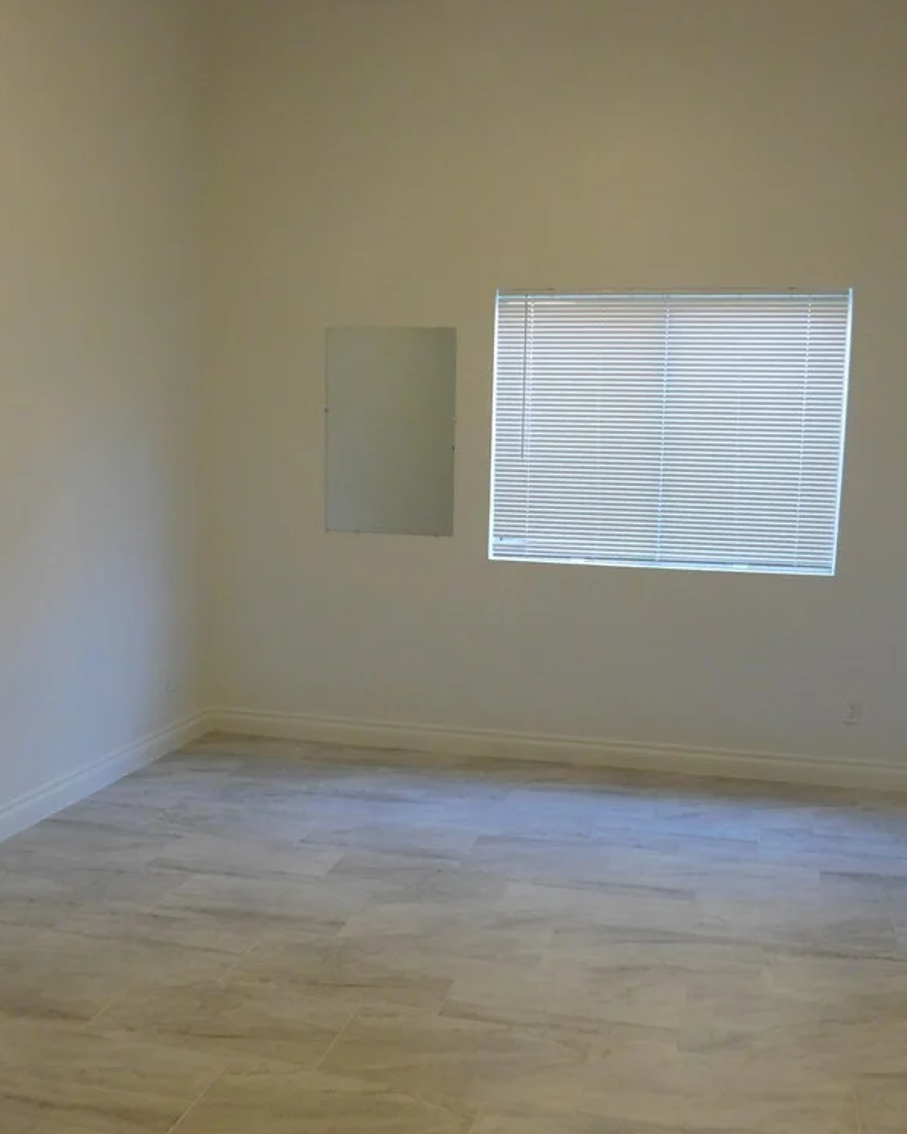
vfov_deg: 57.2
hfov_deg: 46.9
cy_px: 575
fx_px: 1041
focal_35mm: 31
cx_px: 523
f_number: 3
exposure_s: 1/30
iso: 320
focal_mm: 4
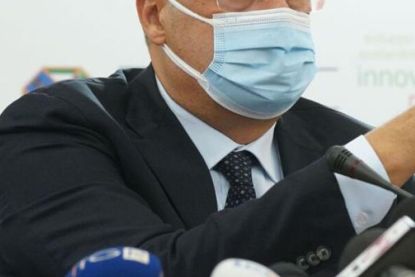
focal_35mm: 256
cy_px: 107
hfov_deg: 8.0
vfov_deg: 5.4
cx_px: 308
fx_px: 2951
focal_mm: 128
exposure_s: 1/160
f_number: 5.6
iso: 6400
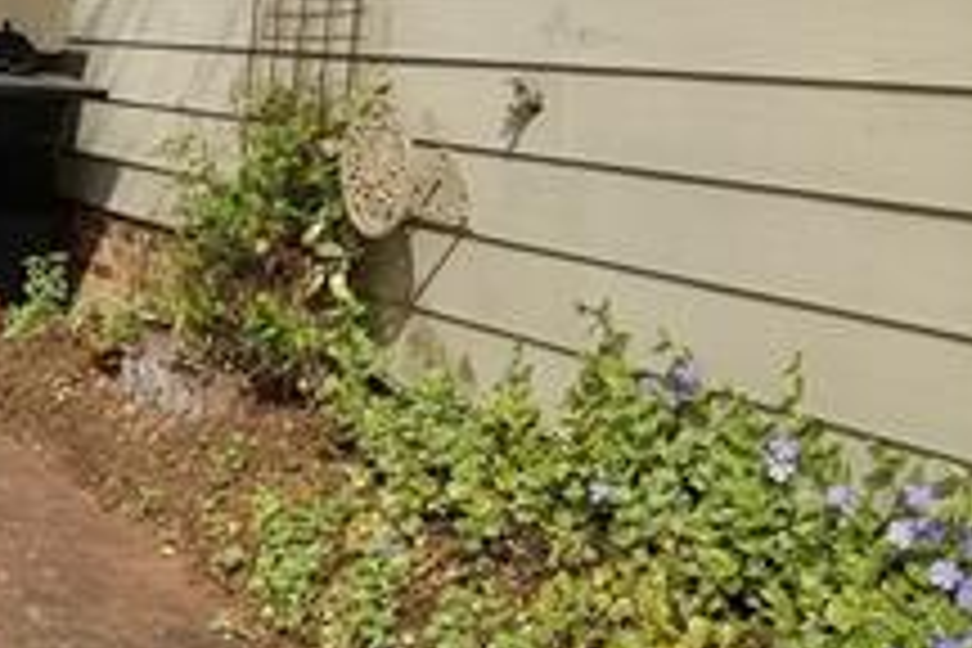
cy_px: -90
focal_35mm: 80
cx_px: -279
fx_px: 2160
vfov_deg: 16.5
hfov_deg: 22.7
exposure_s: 1/2232
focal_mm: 4.2
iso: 50
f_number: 1.7
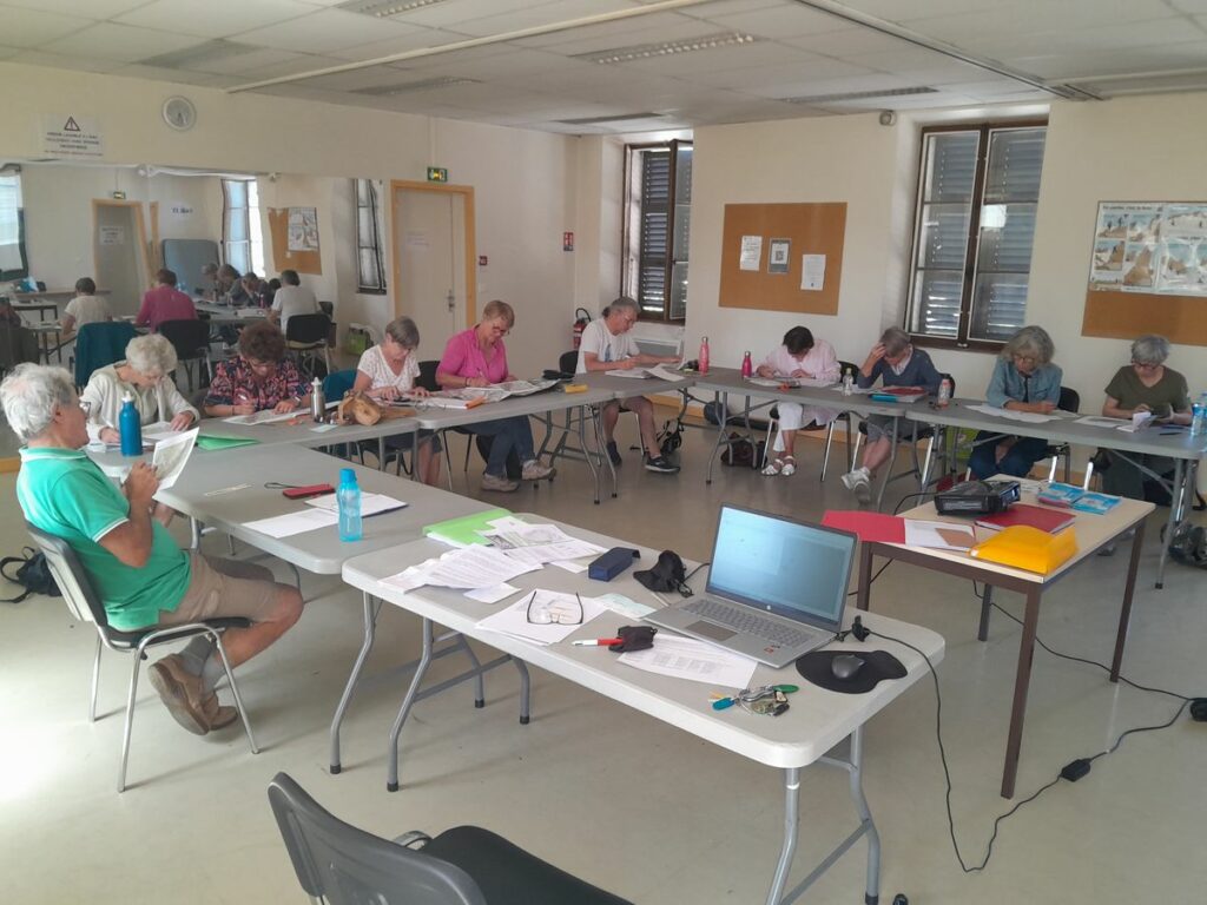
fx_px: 907
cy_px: 452
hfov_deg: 67.3
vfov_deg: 53.1
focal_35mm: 26
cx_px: 604
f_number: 1.8
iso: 160
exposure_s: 1/50
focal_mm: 3.98
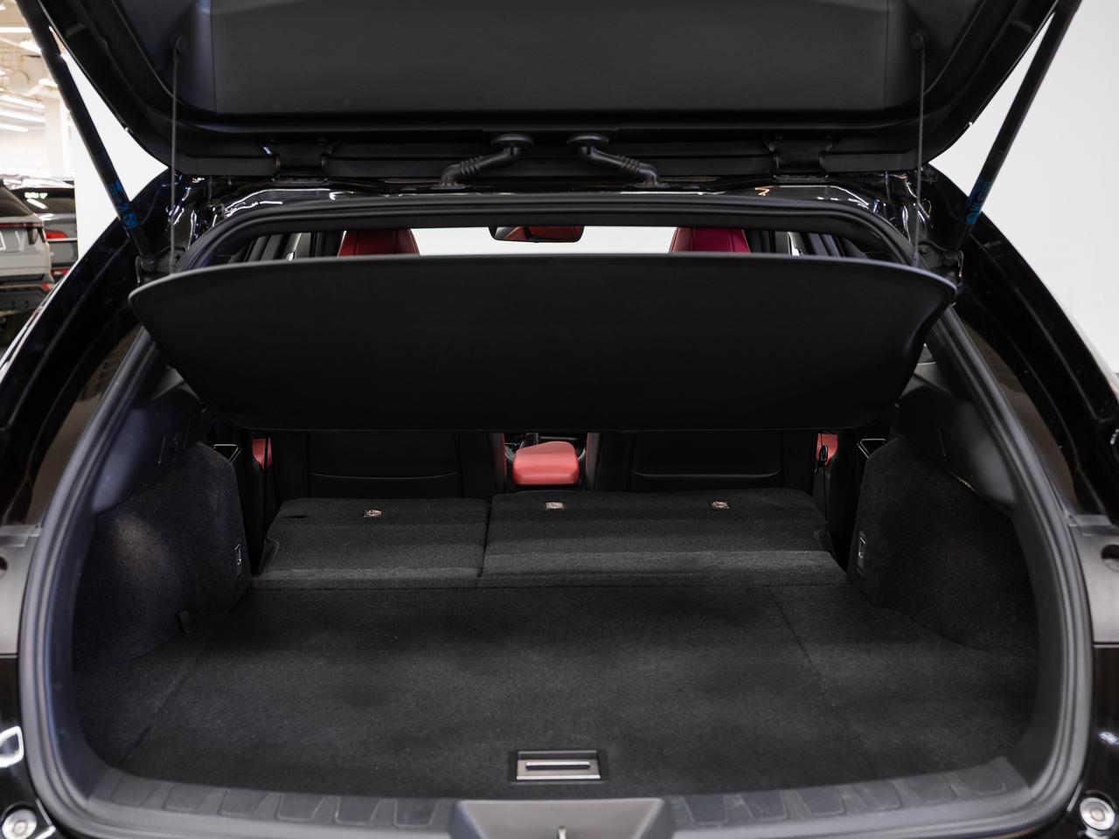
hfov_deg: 47.5
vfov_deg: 36.5
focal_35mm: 39
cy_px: 420
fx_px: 1273
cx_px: 560
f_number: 5.6
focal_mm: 36.4
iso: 100
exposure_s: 1/2
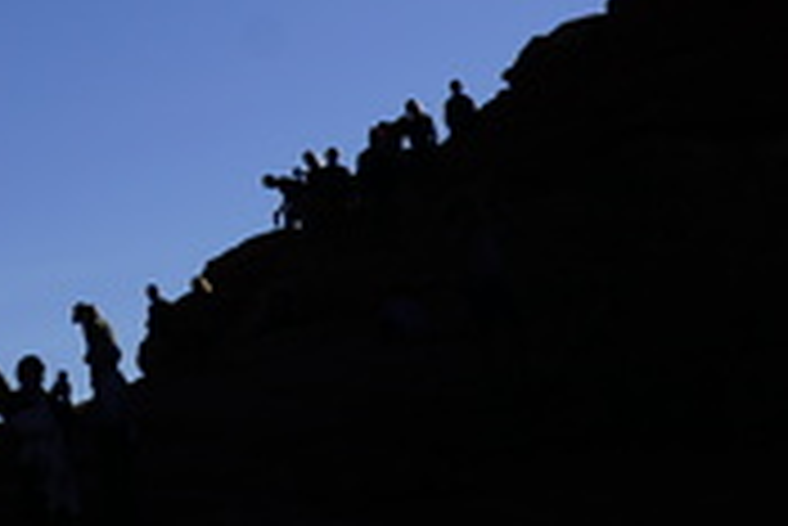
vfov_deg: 14.2
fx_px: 2103
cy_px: 108
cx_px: -243
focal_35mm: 96
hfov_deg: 19.5
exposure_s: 1/1000
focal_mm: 20
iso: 100
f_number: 8
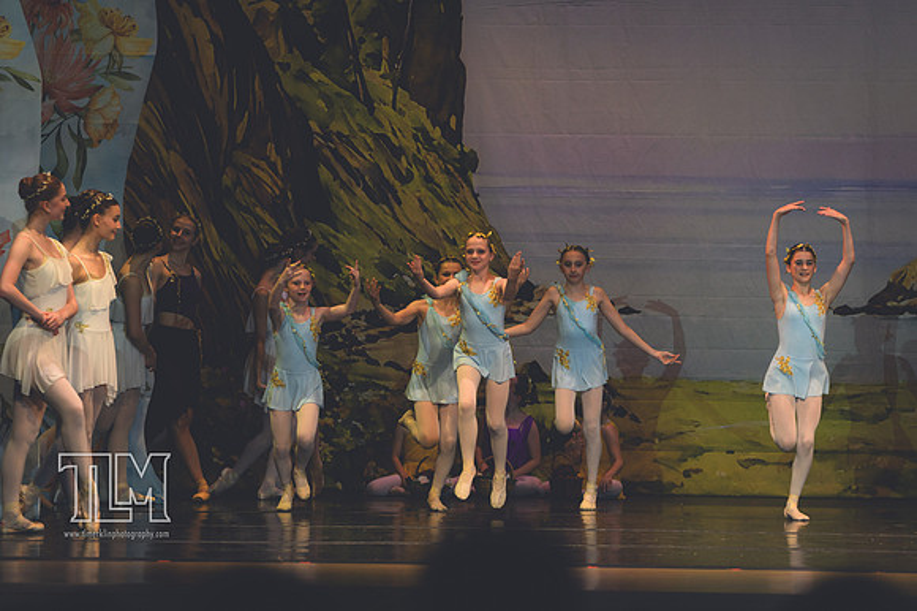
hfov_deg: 8.9
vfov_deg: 5.9
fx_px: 5906
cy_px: 306
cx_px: 458
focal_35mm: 232
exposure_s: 1/500
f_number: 2.8
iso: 900
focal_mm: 155
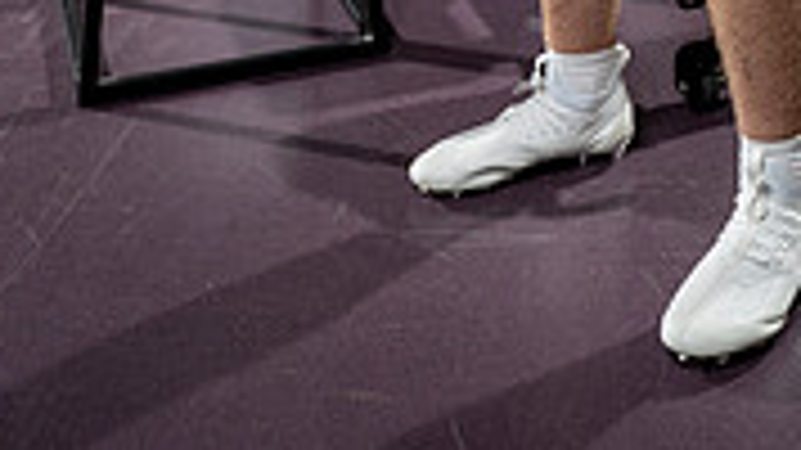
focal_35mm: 74
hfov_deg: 28.0
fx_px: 1571
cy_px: -513
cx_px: 648
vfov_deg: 13.4
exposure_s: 1/250
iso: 640
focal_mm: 28
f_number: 4
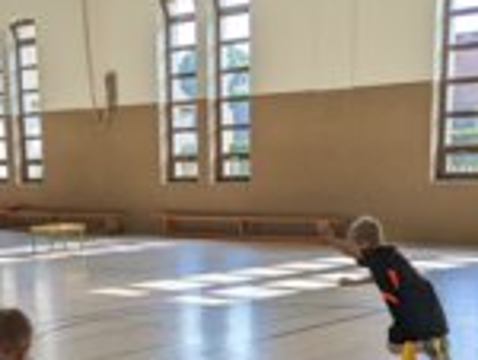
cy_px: 389
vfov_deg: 19.7
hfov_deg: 26.8
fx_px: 996
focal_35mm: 72
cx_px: 150
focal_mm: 4.38
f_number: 1.73
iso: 47
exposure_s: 1/396
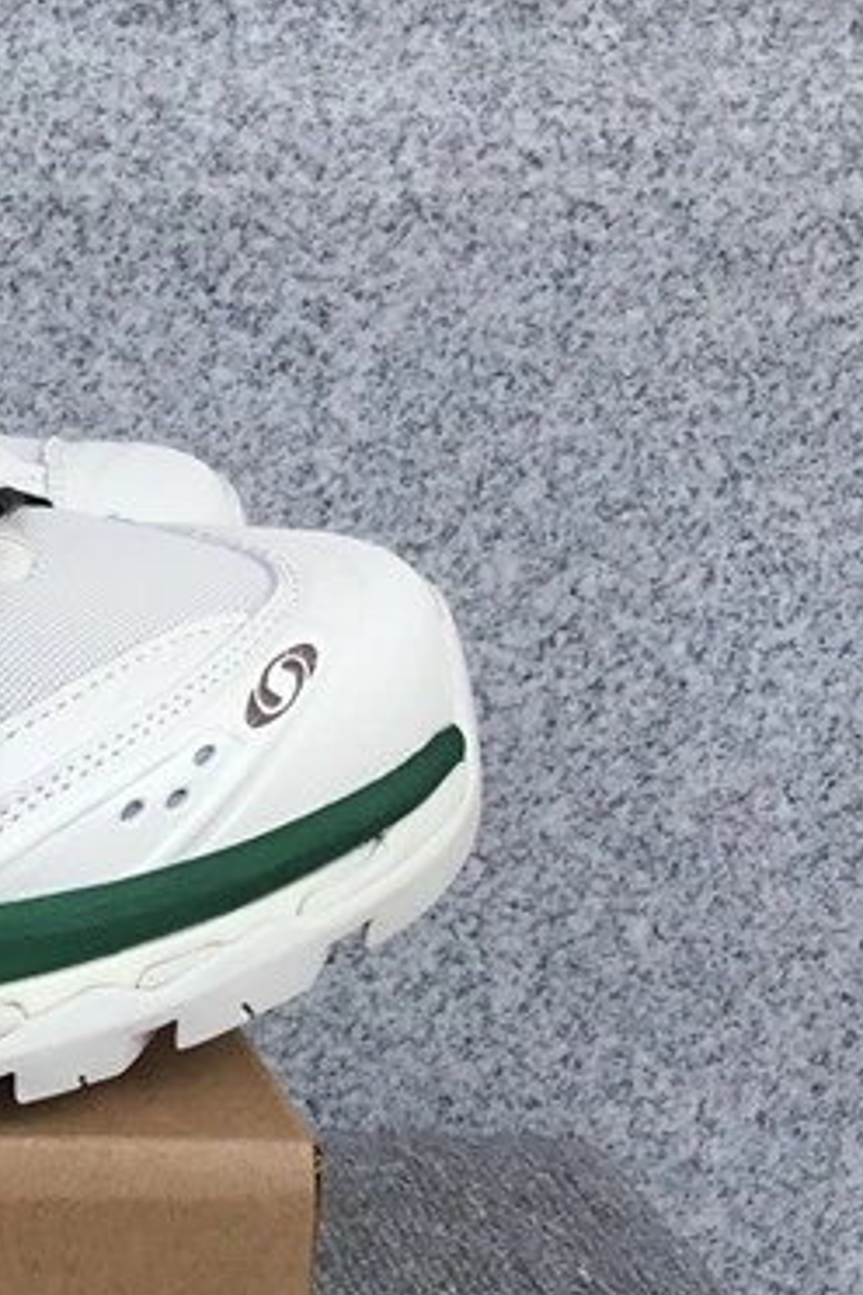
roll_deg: +0.5
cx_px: -553
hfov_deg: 15.6
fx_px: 2805
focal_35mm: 78
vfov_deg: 25.7
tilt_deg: -19.6
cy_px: 976
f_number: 2.4
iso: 25
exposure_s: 1/547
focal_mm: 3.3
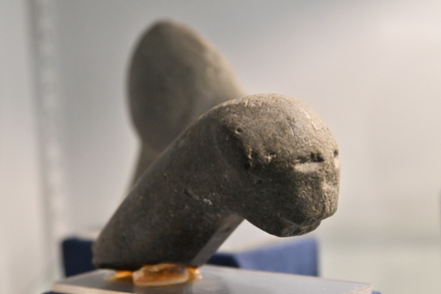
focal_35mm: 123
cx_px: 220
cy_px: 147
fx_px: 1506
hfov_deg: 16.7
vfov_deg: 11.1
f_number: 6.3
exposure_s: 1/160
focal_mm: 82
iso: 6400
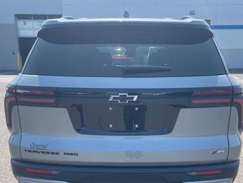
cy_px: 117
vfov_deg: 38.4
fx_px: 260
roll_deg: -0.3
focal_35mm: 37
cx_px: 131
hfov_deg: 50.1
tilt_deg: -12.9
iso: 32
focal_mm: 4.2
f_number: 1.6
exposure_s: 1/1082
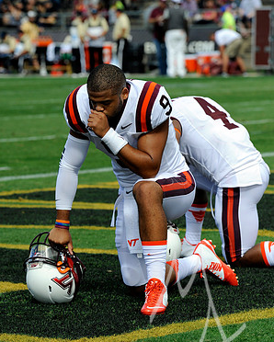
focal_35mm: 210
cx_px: 137
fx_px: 2127
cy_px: 186
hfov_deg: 7.4
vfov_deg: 9.2
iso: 800
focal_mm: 185
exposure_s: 1/2000
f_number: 6.3
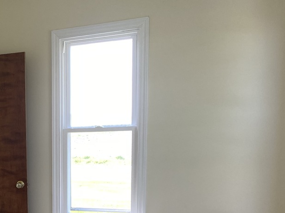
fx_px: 502
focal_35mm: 61
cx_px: -38
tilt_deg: -7.8
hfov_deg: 28.4
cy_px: 197
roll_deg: +2.0
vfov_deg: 23.3
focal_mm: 4.25
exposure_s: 1/120
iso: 64
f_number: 1.8
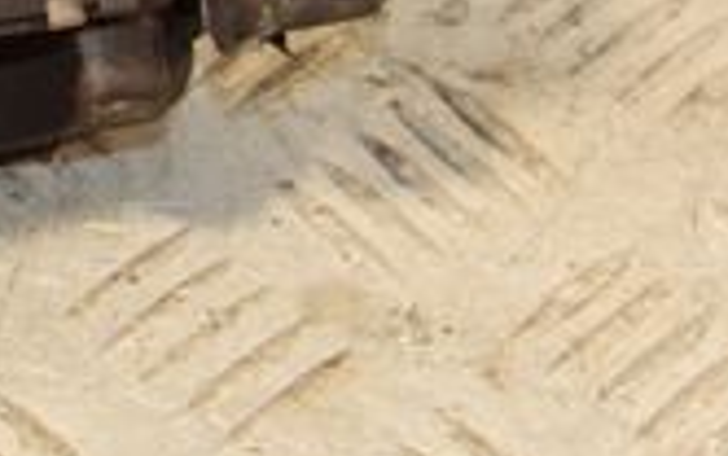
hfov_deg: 9.2
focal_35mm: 224
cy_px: -342
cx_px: -162
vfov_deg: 5.8
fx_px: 4447
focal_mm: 38
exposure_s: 1/200
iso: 800
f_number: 5.6
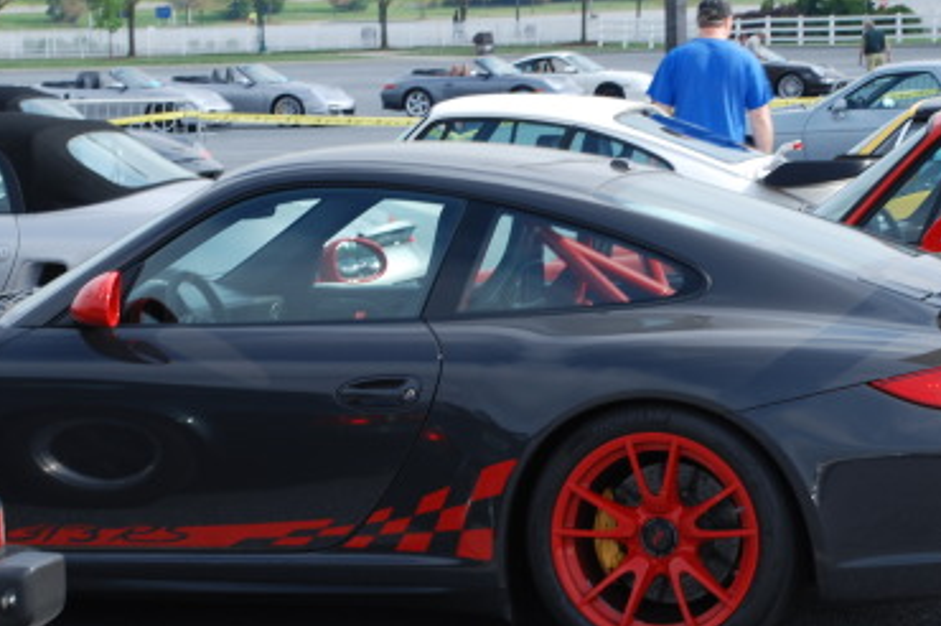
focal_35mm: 135
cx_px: 469
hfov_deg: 15.2
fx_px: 3526
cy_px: 440
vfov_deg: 10.1
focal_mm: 52
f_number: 13
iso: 100
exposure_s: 1/60
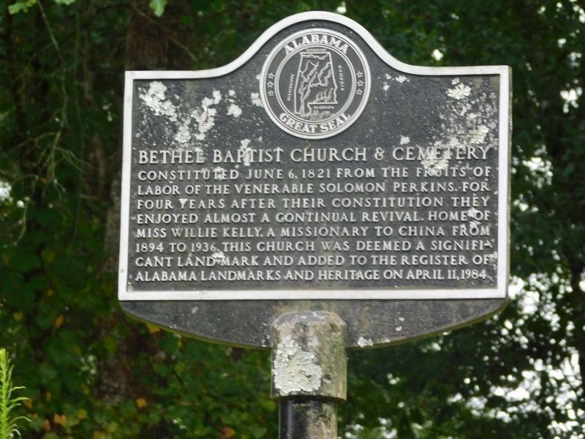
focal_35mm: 266
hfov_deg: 7.4
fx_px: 4495
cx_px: 292
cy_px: 220
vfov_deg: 5.6
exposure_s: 1/60
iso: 125
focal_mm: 47.2
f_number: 5.7
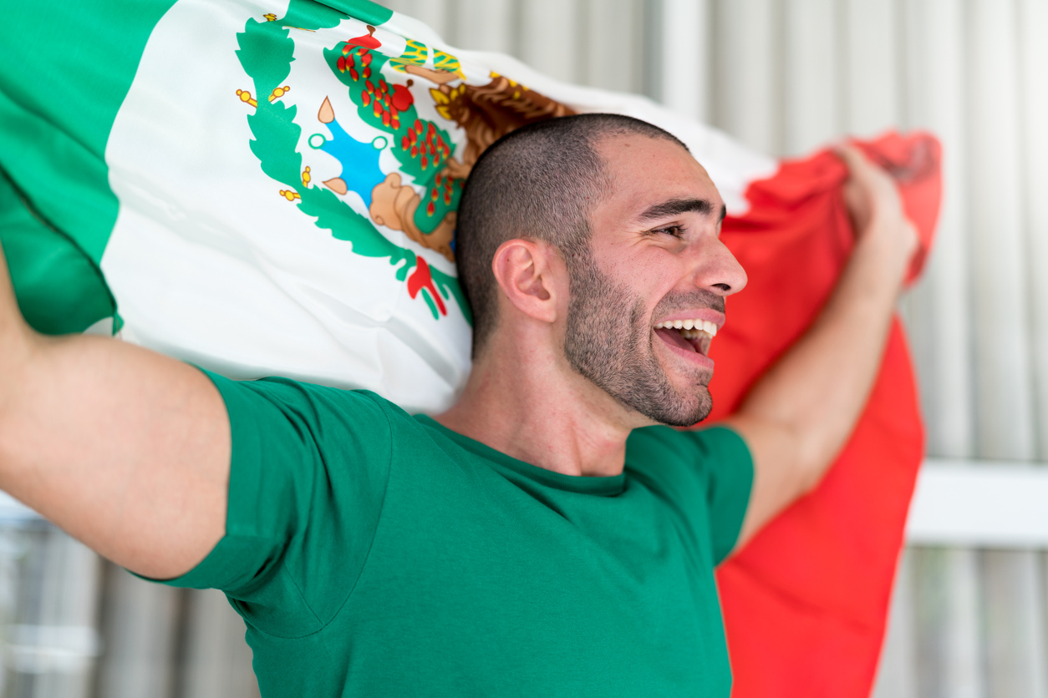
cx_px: 524
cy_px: 349
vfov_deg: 27.0
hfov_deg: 39.6
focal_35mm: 50
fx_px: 1455
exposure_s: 1/320
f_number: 1.4
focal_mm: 50
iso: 100
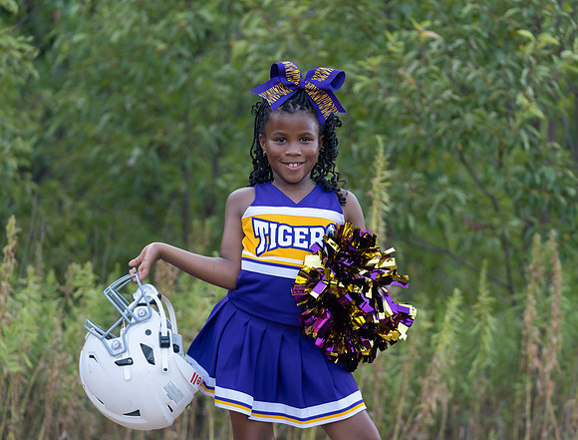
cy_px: 240
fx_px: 2163
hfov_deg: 15.2
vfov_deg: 11.6
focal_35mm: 129
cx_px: 295
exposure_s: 1/320
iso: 320
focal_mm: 104
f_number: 2.8
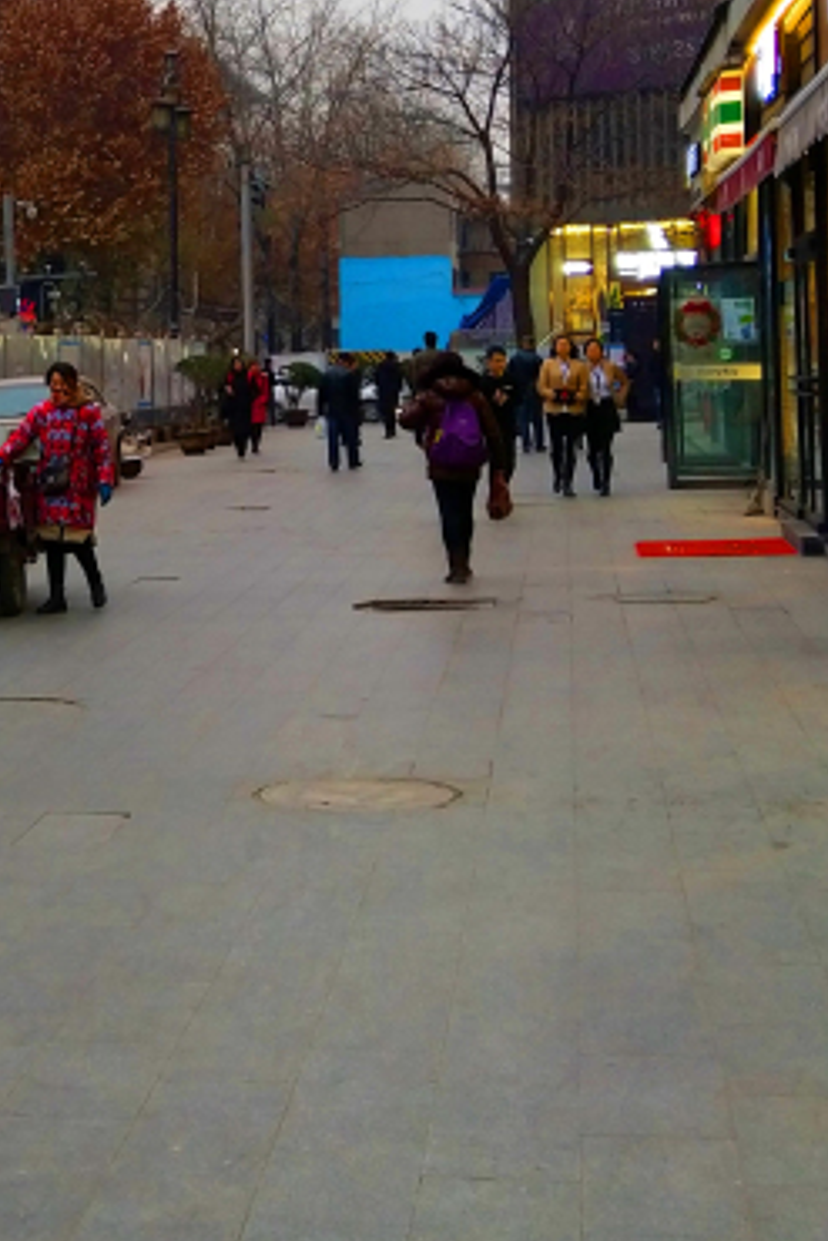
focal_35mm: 72
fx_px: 2481
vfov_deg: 27.4
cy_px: 215
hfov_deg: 18.5
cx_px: 40
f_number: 1.75
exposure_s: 1/33
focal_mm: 4.28
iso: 100
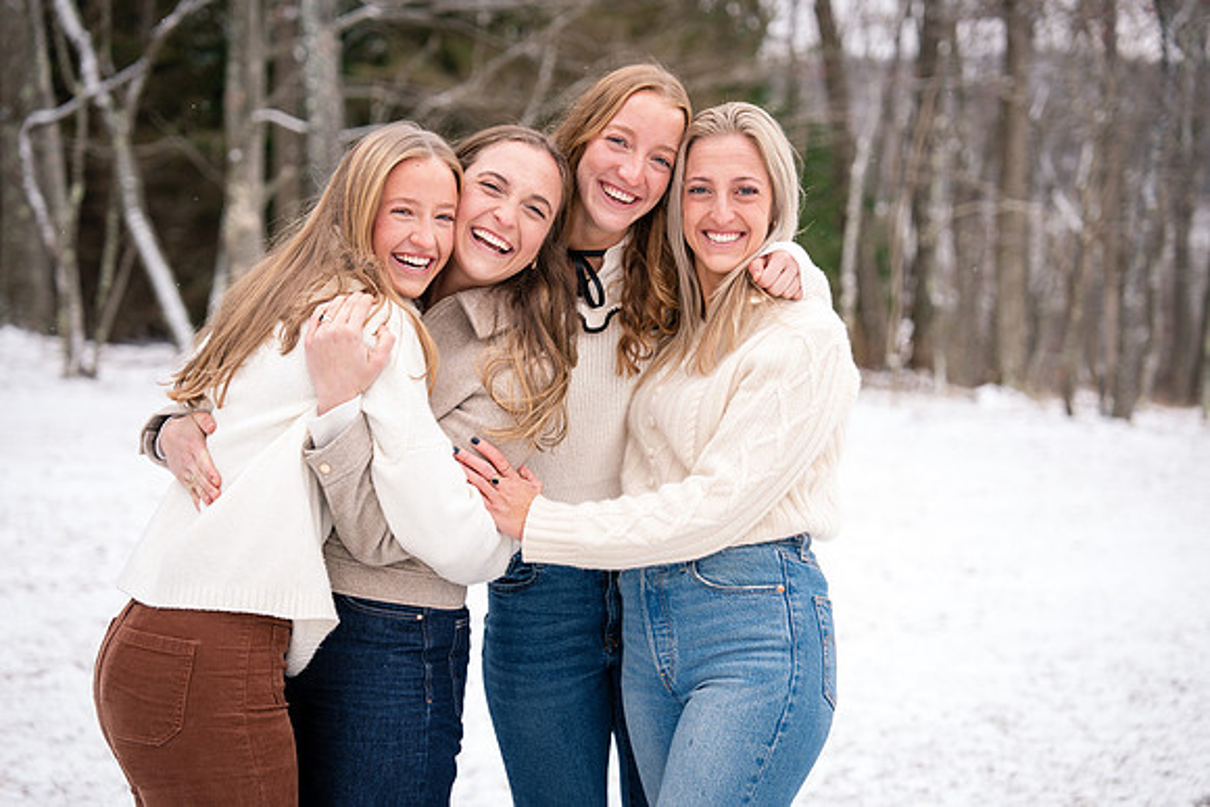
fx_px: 2219
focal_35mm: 66
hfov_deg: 30.5
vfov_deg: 20.6
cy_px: 404
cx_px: 605
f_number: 2.8
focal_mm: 66
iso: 400
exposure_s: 1/250
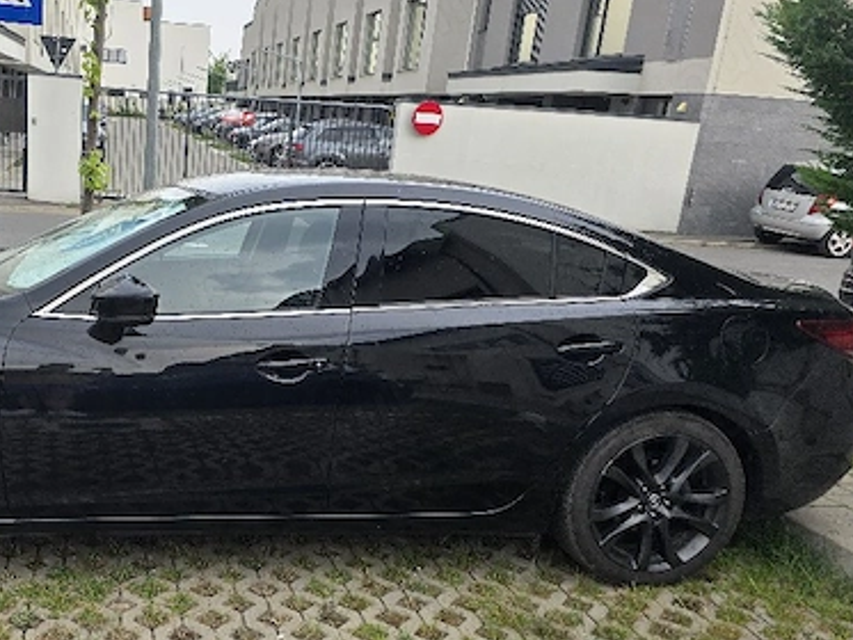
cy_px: 366
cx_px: 197
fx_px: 912
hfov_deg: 47.9
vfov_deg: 38.6
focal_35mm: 37
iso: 40
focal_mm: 6.3
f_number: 1.7
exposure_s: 1/370
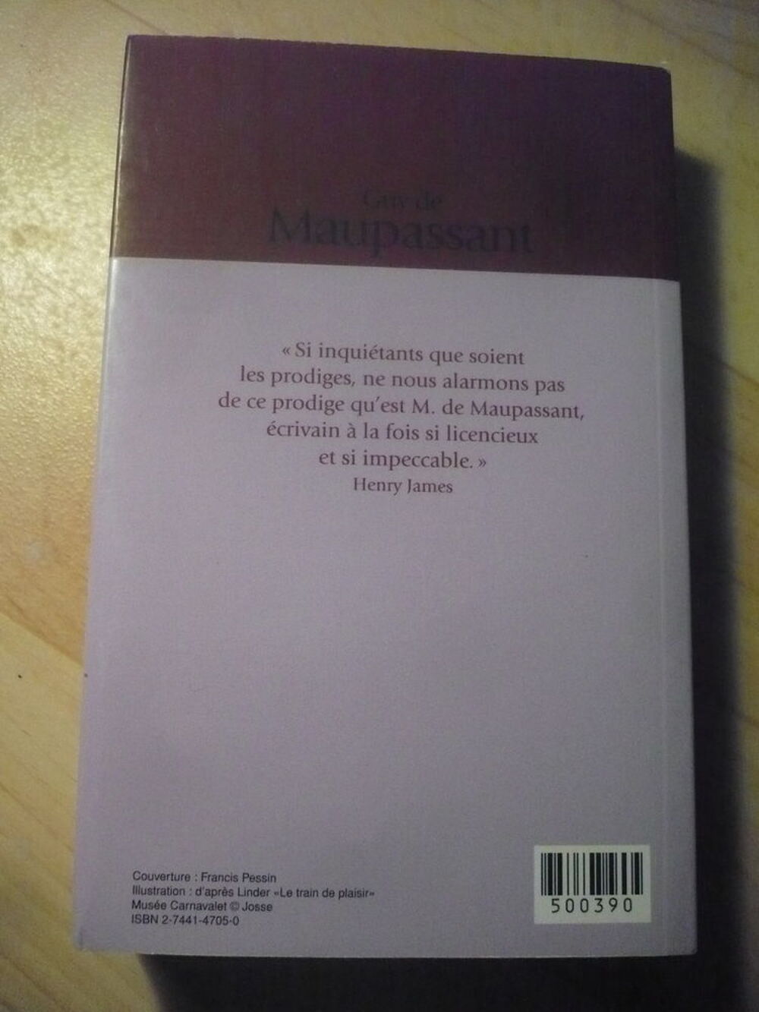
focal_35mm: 35
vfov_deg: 52.6
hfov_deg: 40.7
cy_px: 506
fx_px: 1023
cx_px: 380
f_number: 2.8
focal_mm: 5.8
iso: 800
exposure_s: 1/125
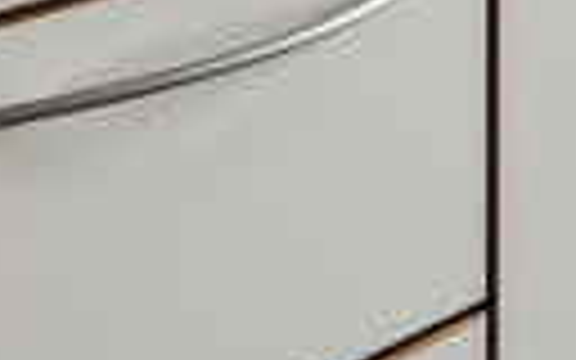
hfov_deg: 12.7
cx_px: 1116
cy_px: -650
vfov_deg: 7.9
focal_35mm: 146
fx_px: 2292
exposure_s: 1/25
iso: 200
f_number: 8
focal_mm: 23
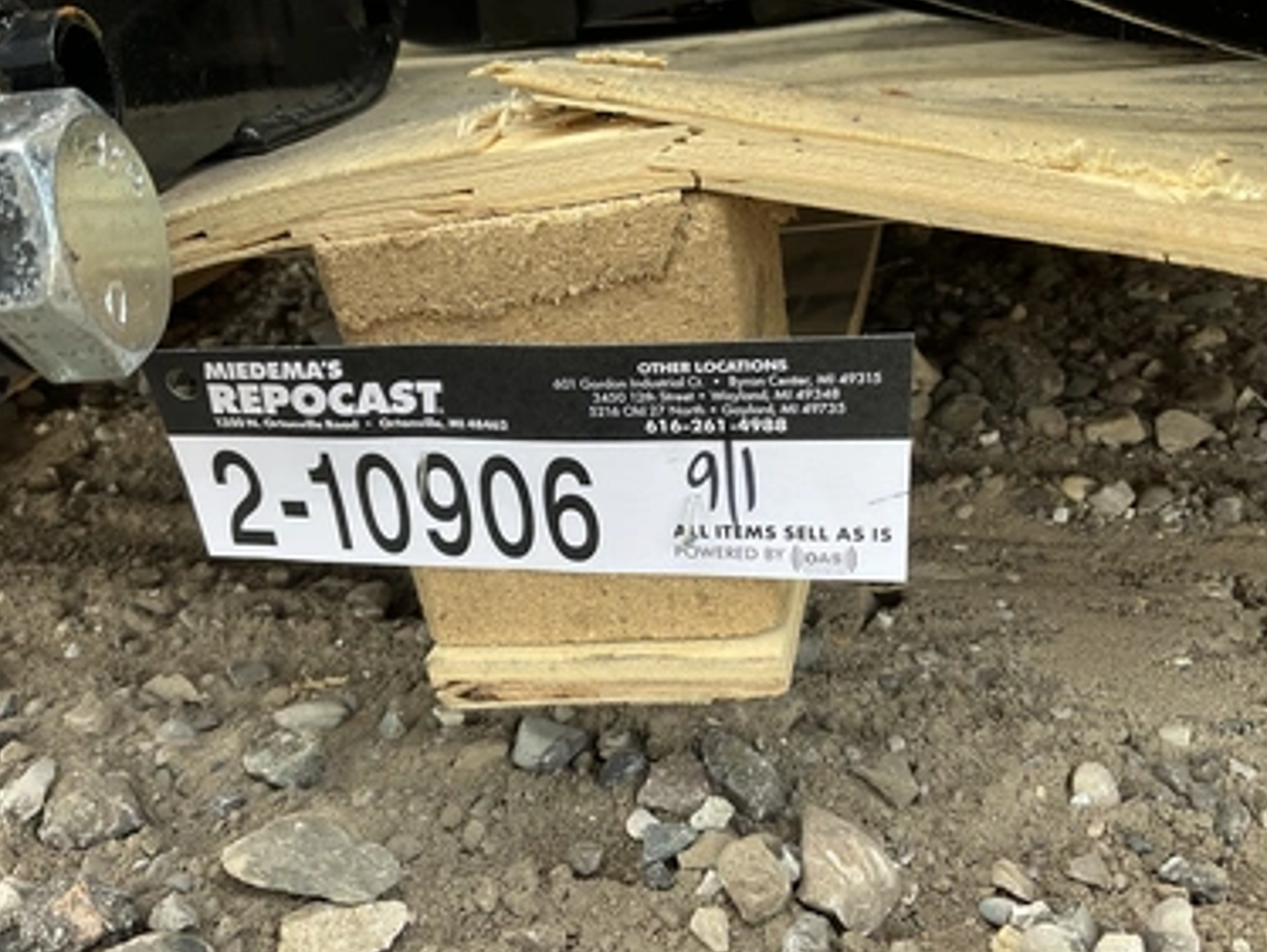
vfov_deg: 45.5
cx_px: 637
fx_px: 1135
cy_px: 505
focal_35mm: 31
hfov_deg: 58.3
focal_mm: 3
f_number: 1.8
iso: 20
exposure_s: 1/201
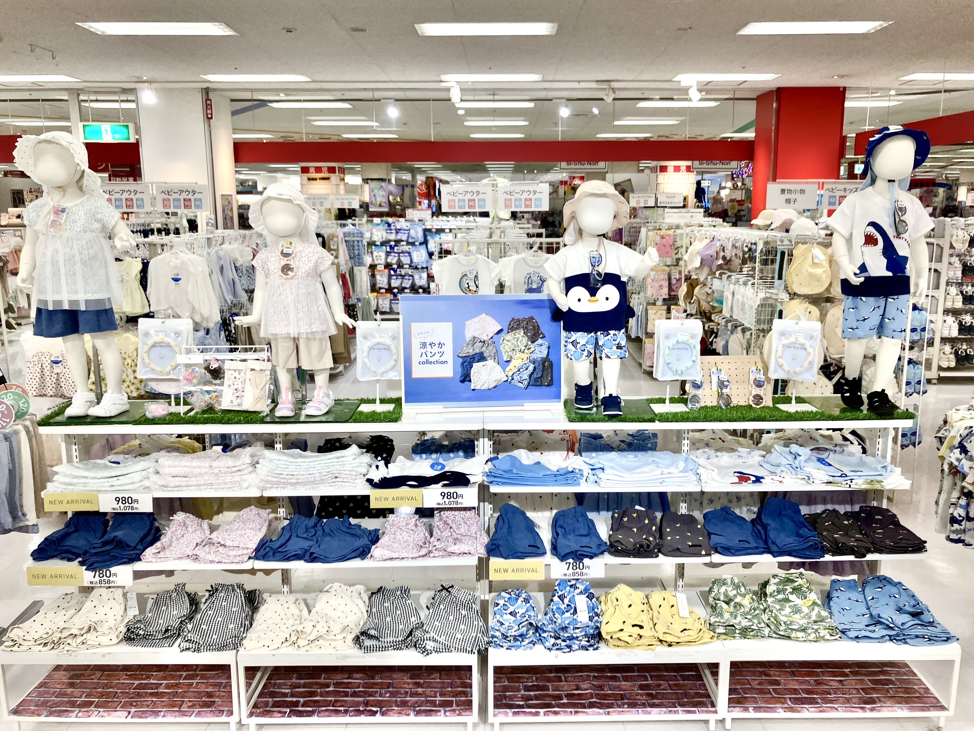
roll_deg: +0.7
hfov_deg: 63.4
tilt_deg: -10.7
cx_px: 487
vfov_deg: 49.8
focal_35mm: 28
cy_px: 366
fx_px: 788
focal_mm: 3.99
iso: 32
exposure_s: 1/100
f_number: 1.8
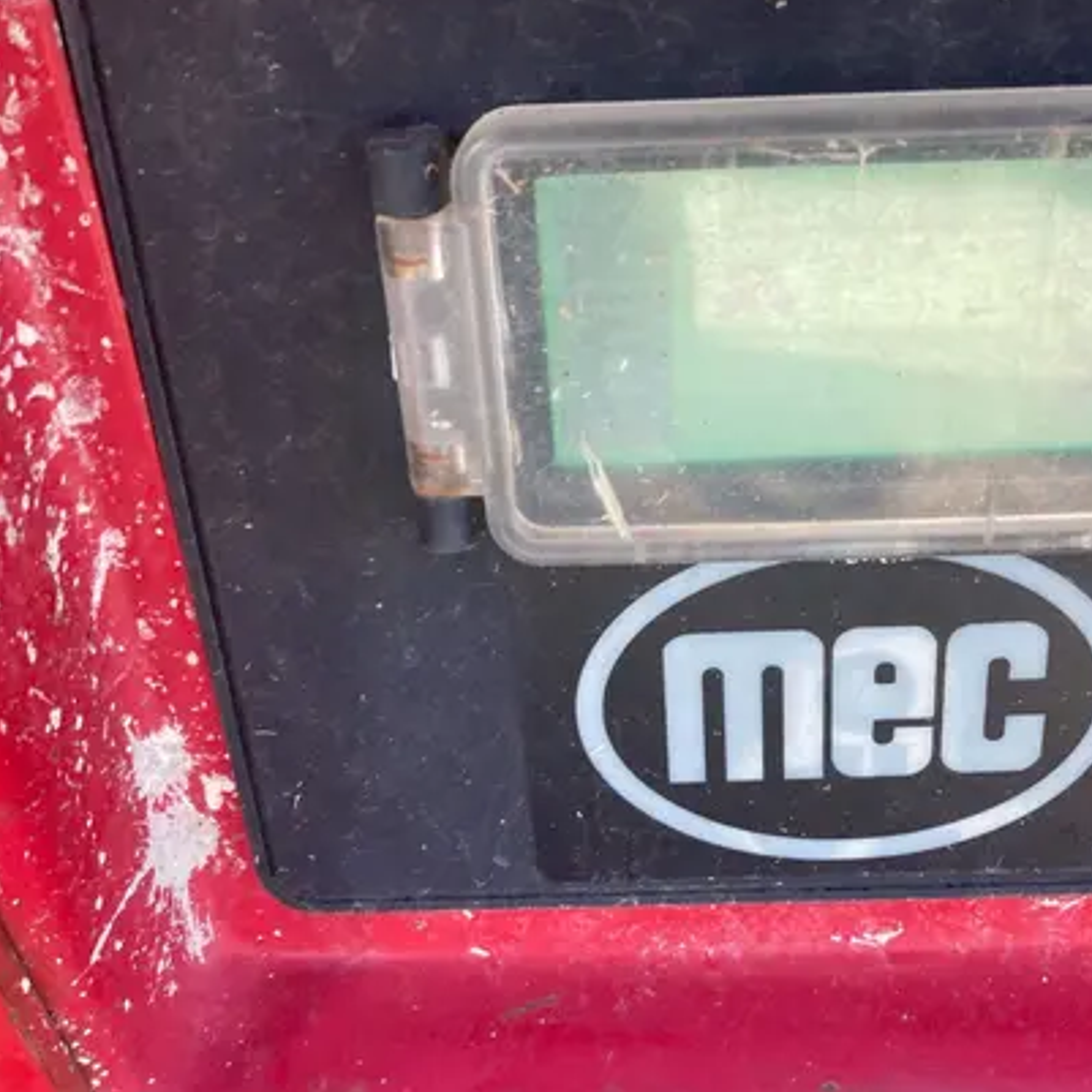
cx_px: 686
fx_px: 1213
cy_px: 546
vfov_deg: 48.5
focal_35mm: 34
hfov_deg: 48.0
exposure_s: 1/122
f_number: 1.8
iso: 25
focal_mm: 3.99
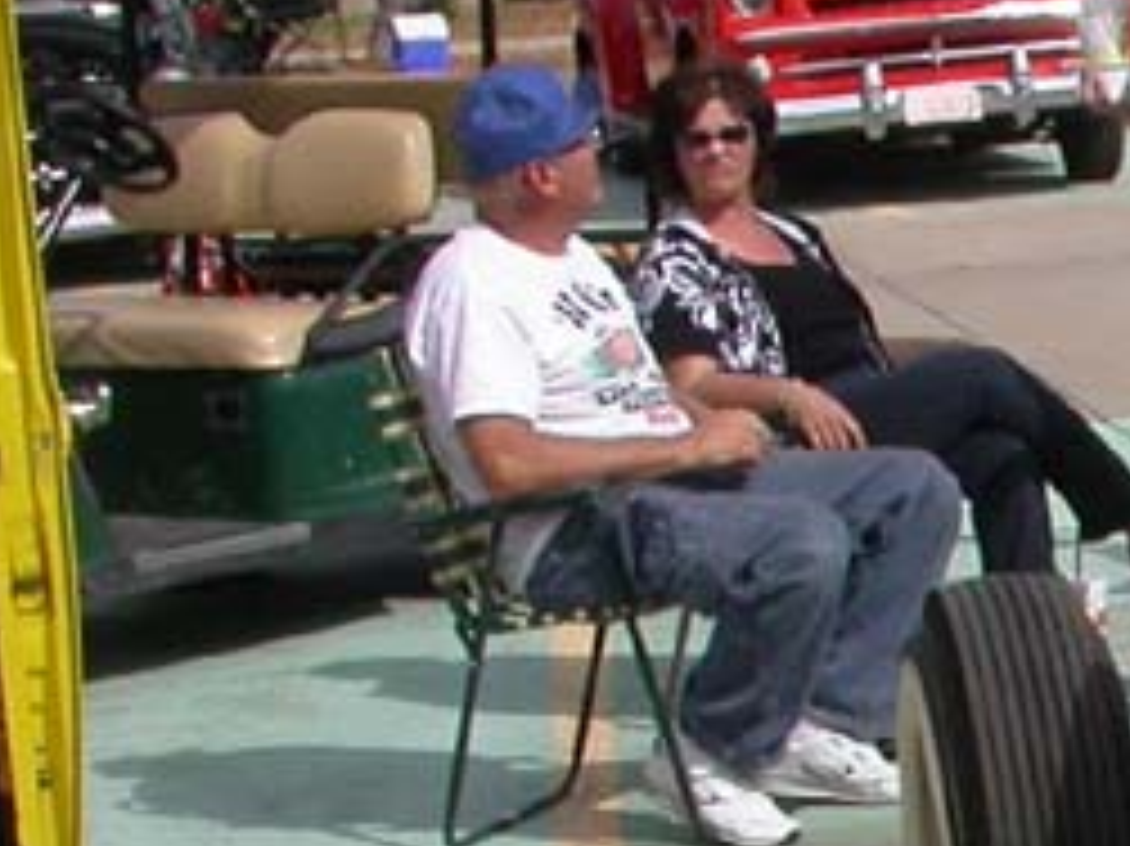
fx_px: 5057
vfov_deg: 9.4
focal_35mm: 155
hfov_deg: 11.7
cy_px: 1170
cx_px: 2075
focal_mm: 7.85
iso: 100
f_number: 7.5
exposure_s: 1/551
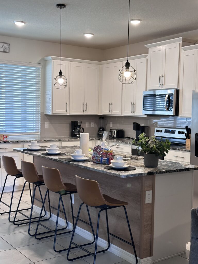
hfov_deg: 30.3
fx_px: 366
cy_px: 132
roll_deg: -1.8
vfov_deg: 39.7
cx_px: 99
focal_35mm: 48
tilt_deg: -2.8
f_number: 1.78
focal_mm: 6.86
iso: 160
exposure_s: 1/60
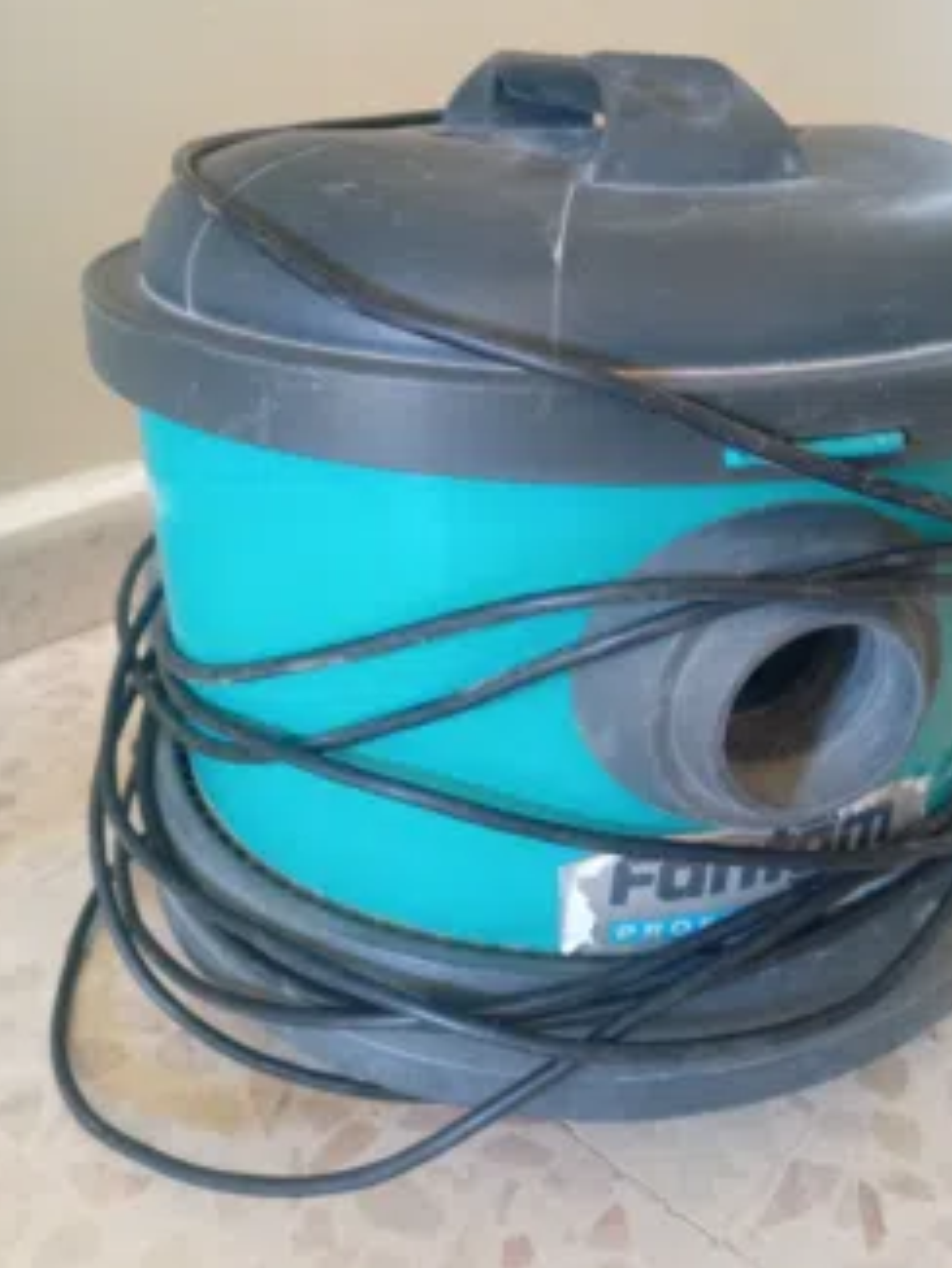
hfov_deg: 44.0
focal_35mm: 32
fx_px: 1173
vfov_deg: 56.7
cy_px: 585
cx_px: 570
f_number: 1.8
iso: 479
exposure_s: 1/25
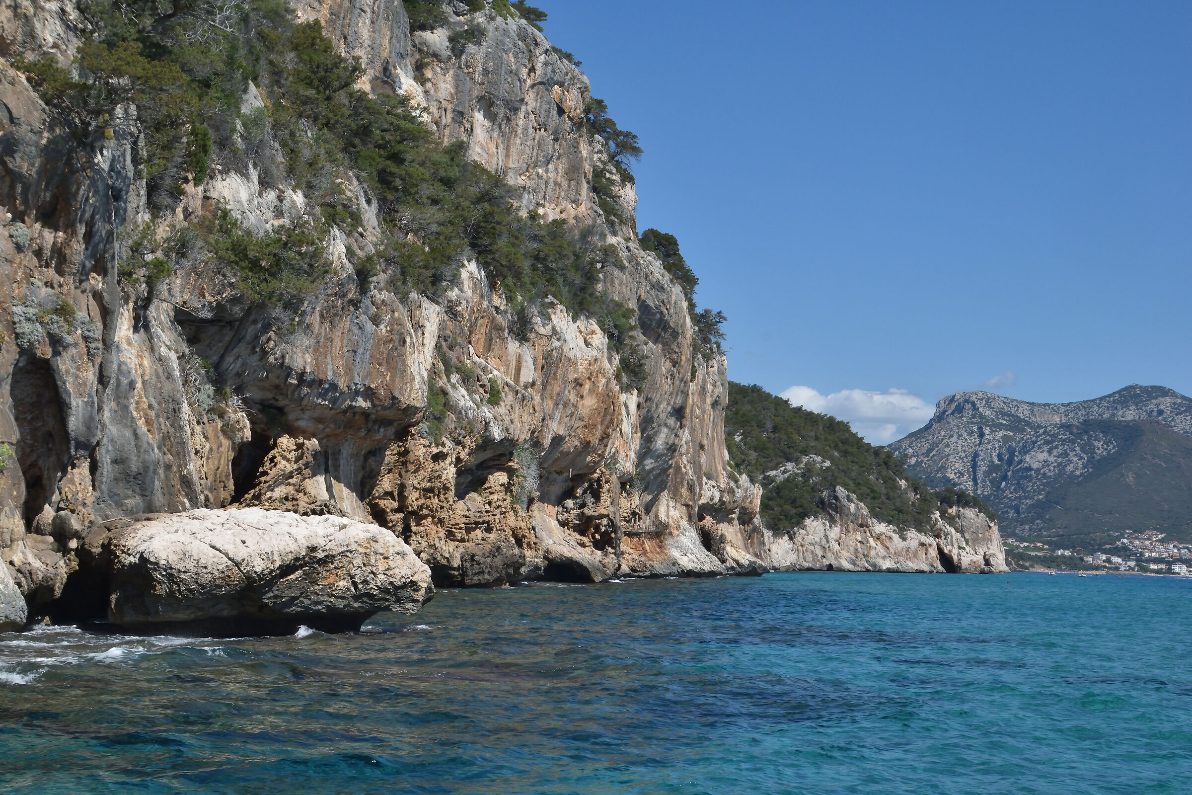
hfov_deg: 35.1
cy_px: 398
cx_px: 596
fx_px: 1887
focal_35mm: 57
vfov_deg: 23.8
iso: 400
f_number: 11
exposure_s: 1/500
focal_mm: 38
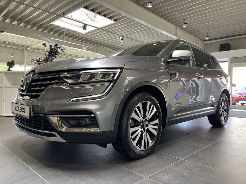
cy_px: 92
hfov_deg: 69.4
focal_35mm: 25
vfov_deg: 54.9
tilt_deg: -1.2
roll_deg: -1.5
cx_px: 123
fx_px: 178
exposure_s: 1/100
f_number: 1.6
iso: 100
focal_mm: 5.1
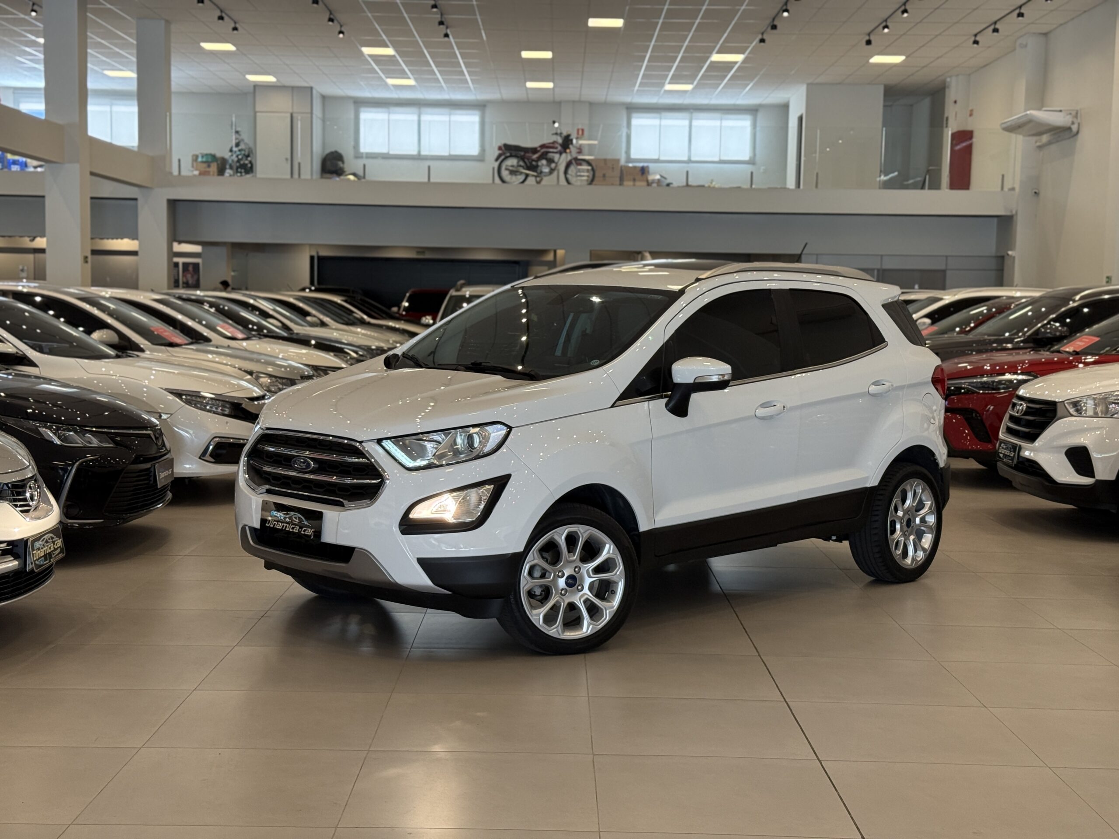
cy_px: 420
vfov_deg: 30.3
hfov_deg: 39.7
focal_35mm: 48
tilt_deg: -3.5
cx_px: 560
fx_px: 1552
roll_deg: -1.2
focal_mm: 6.76
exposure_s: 1/120
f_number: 1.78
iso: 125
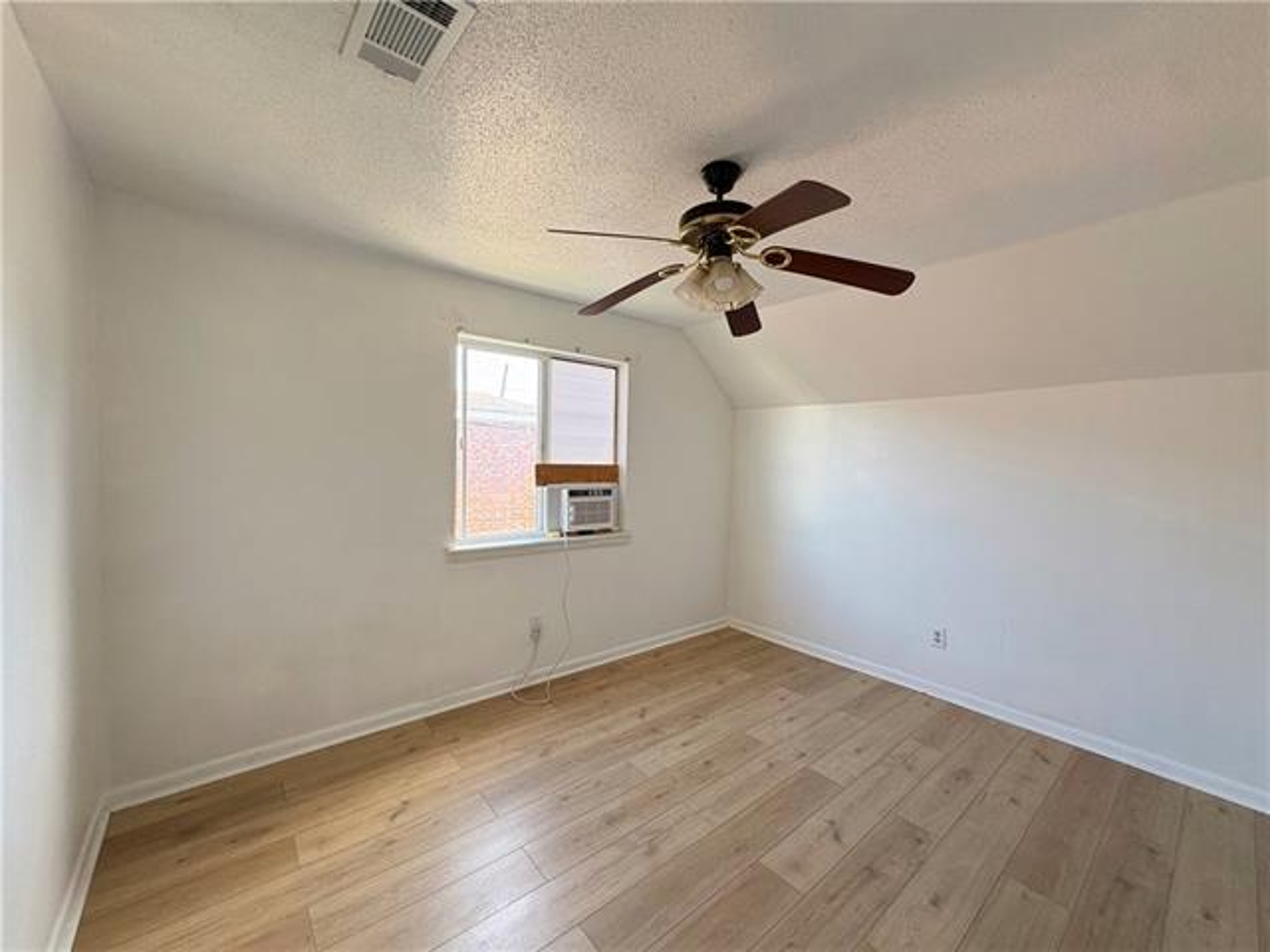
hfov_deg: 102.1
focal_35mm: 14
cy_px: 476
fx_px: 514
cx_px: 635
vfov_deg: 85.7
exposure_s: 1/72
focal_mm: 2.22
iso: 200
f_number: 2.2
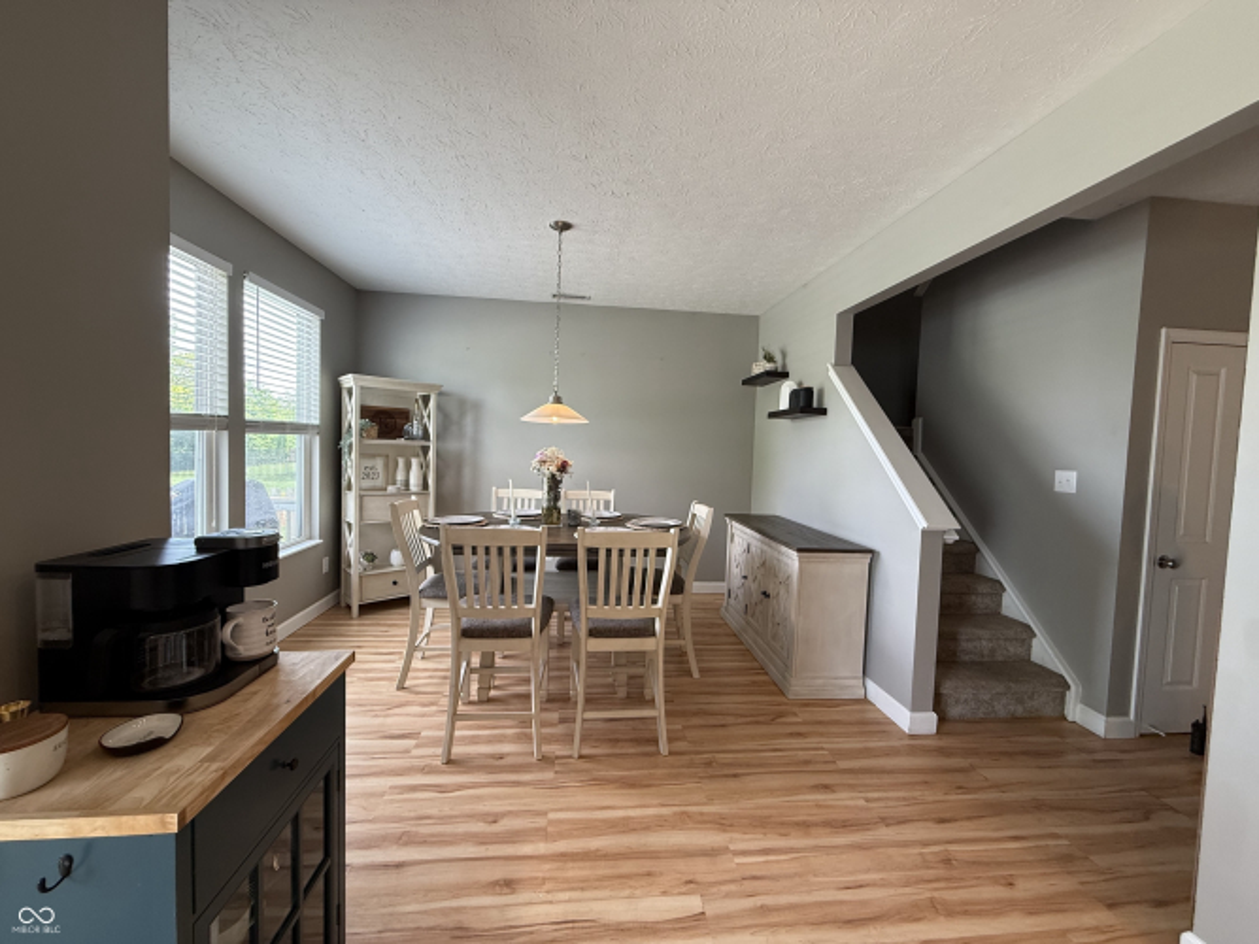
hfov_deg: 102.1
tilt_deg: -3.1
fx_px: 509
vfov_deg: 85.7
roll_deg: -1.9
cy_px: 472
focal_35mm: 14
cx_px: 630
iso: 200
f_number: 2.2
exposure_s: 1/120
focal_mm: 2.22
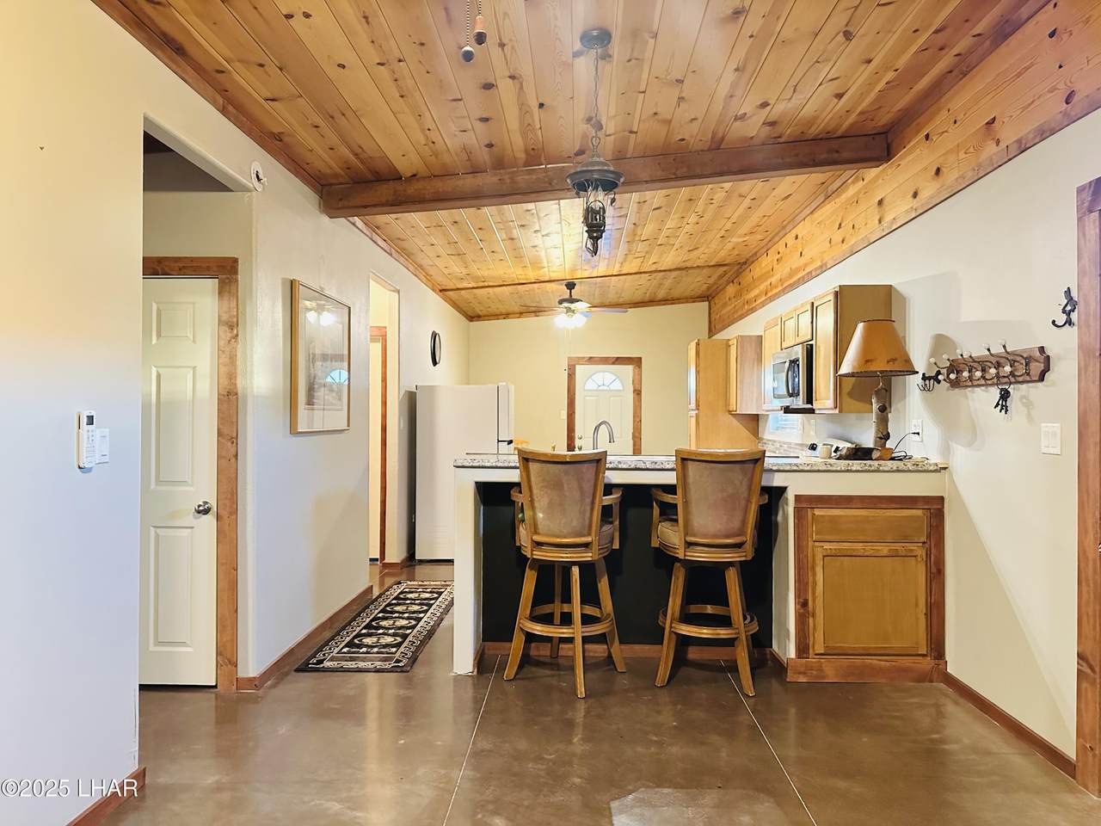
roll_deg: -0.6
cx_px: 550
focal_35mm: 24
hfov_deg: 71.6
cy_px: 413
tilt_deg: +0.0
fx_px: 763
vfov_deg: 56.8
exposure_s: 1/30
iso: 1250
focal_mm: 6.86
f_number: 1.78
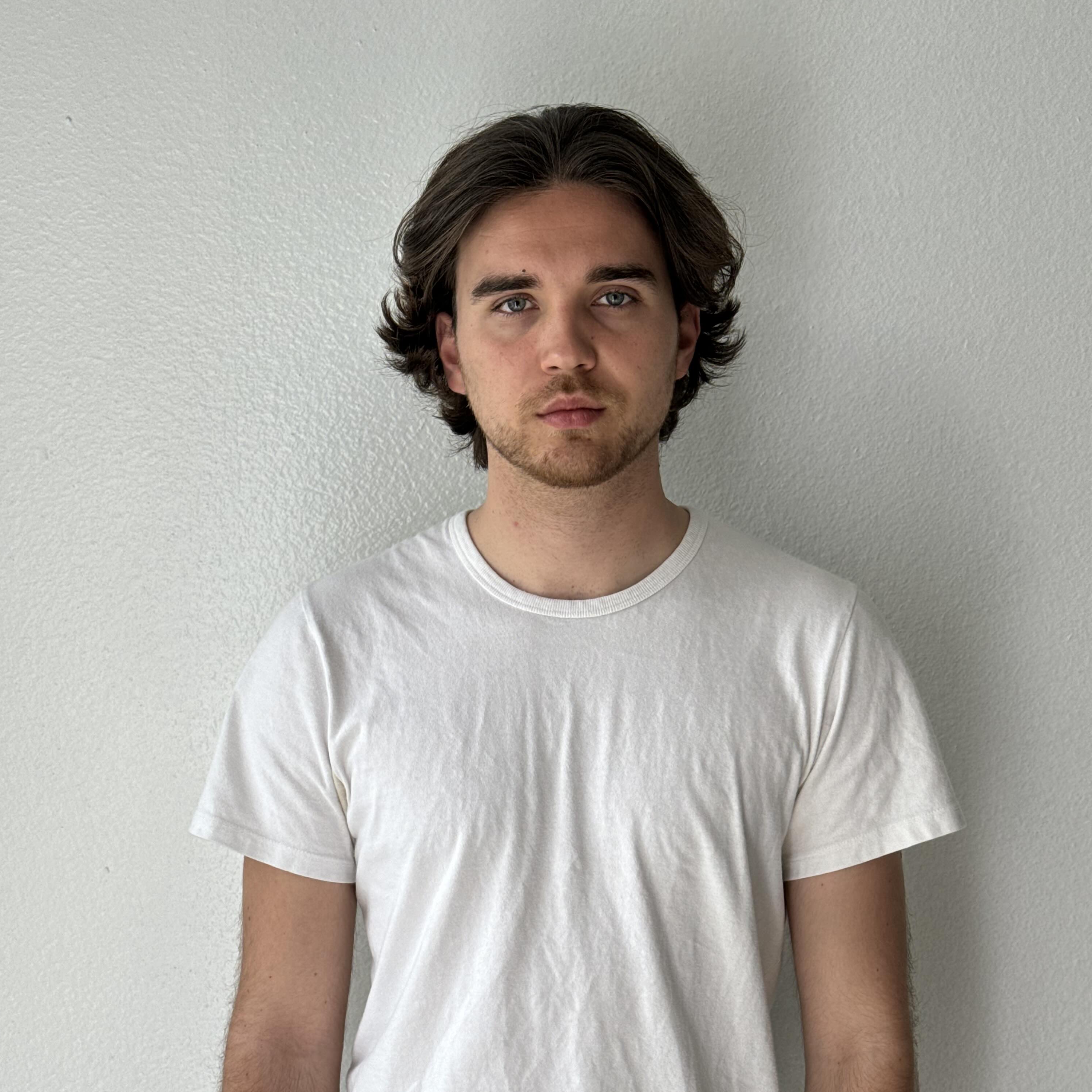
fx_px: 2034
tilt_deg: -6.4
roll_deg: -0.9
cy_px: 730
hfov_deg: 30.0
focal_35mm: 57
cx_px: 545
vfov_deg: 29.8
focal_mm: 6.86
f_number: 1.78
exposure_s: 1/685
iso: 64
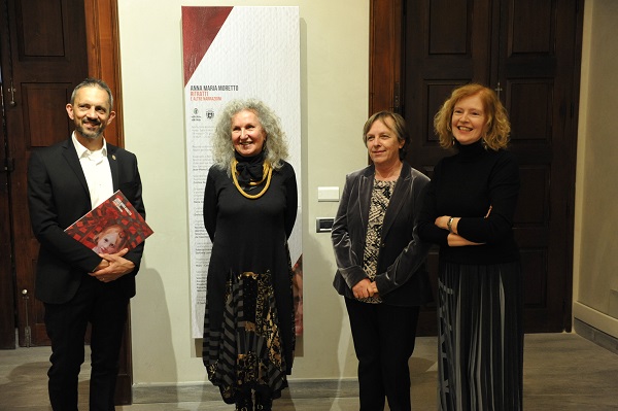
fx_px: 686
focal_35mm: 40
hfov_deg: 48.5
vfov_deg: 33.3
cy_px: 206
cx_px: 309
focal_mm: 40
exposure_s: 1/80
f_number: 4.5
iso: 3200
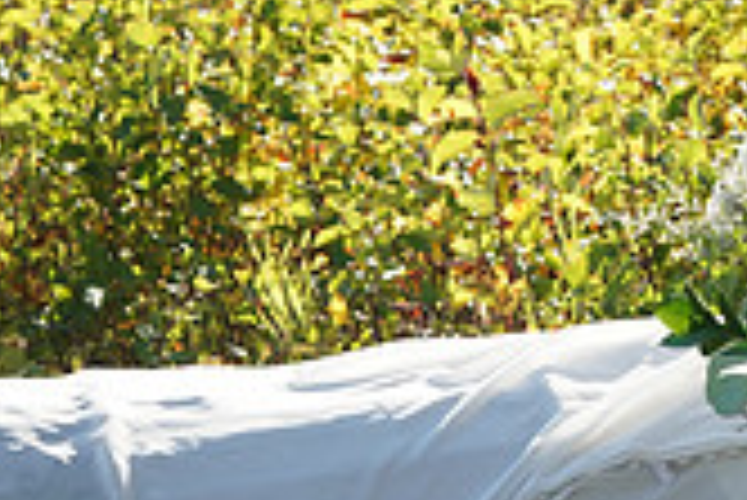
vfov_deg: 4.6
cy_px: -245
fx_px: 6168
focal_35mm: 297
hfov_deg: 6.8
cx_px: 1264
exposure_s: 1/400
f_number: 8
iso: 500
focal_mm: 85
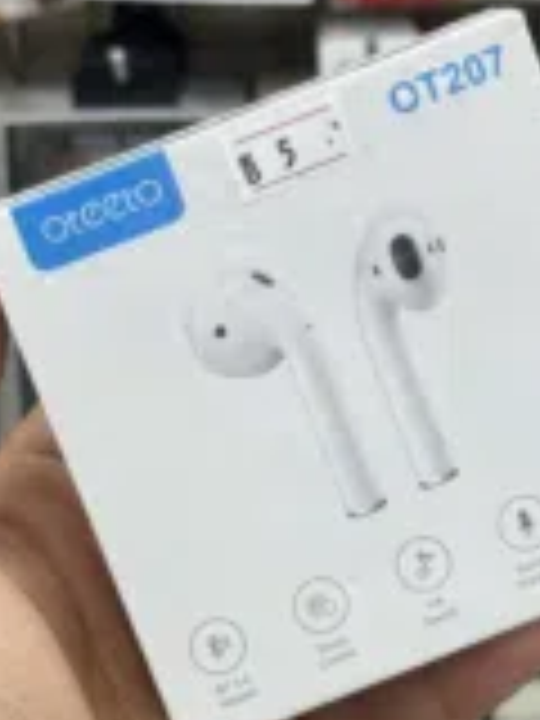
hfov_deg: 12.3
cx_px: 288
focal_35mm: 120
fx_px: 2496
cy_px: 432
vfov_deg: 16.4
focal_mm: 6.76
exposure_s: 1/822
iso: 64
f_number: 1.78
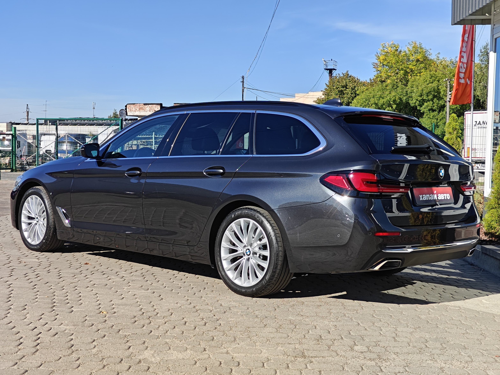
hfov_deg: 40.4
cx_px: 250
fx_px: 679
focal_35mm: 47
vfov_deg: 30.9
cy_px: 188
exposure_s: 1/2146
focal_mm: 7.08
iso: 64
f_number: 2
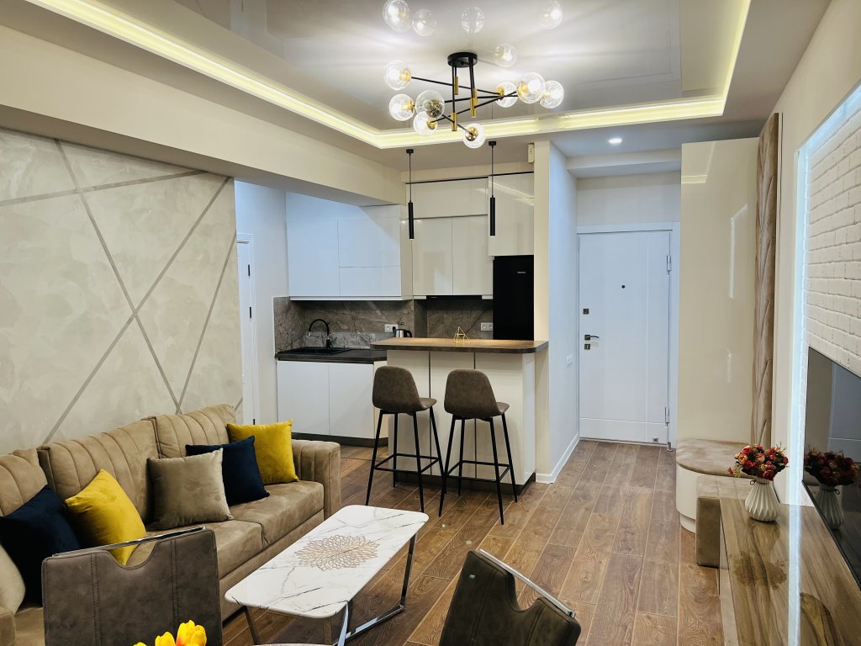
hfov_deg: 67.3
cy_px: 323
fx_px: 647
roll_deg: +0.6
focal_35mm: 26
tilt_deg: -4.8
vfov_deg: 53.1
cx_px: 430
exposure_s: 1/100
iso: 125
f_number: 1.5
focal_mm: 5.7
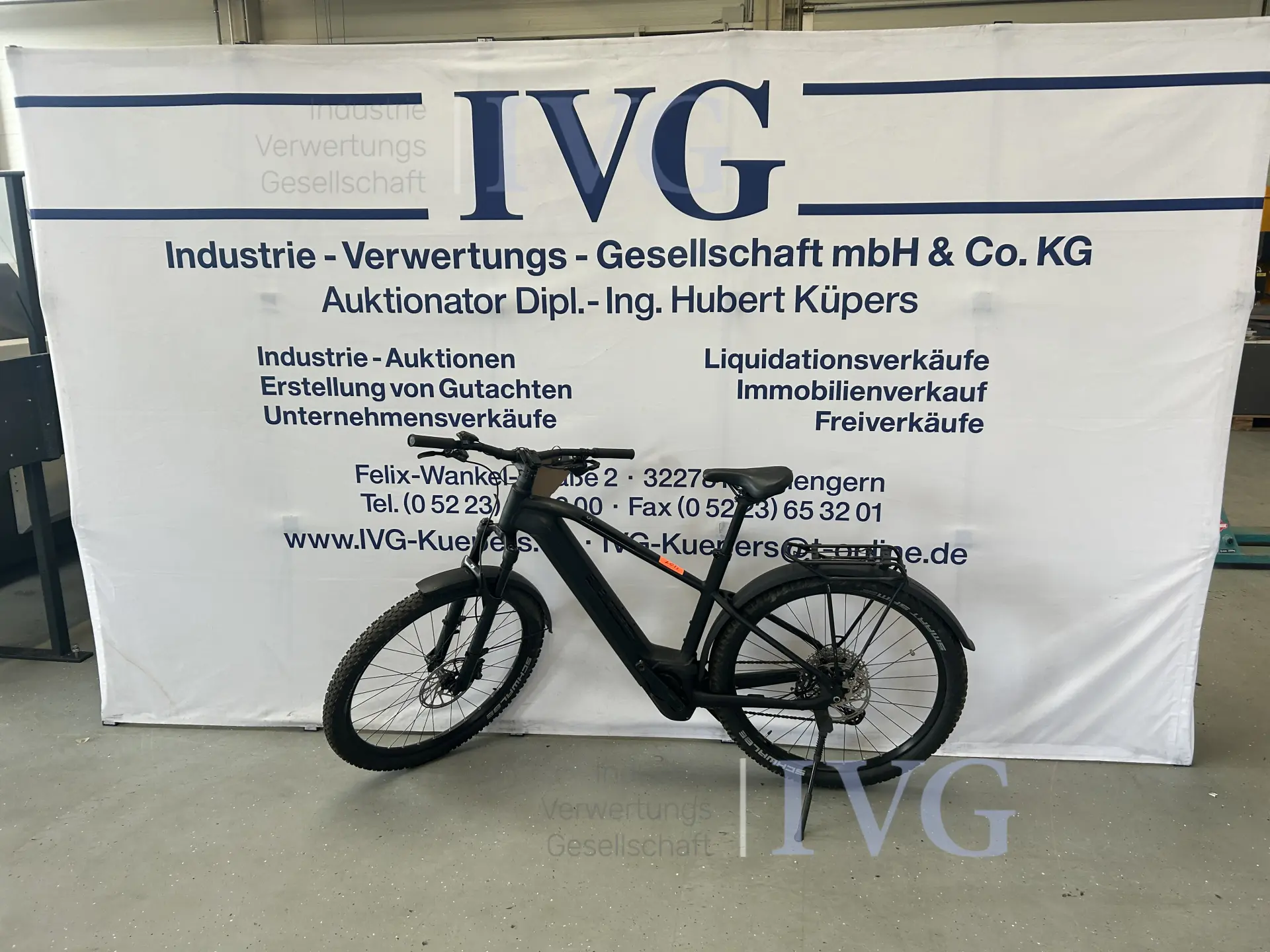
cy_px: 476
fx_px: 954
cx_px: 635
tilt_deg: -13.4
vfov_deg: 53.1
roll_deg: +0.6
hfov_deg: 67.3
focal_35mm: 26
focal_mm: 5.7
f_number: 1.5
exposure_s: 1/121
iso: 100
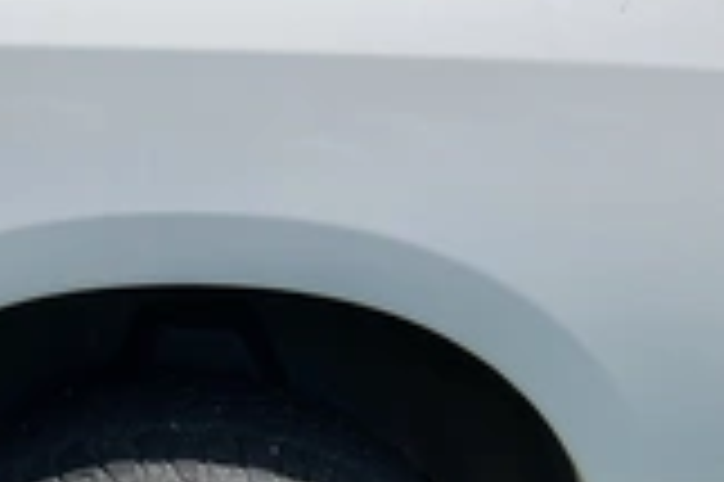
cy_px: 428
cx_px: 175
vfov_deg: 17.9
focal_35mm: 75
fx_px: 1507
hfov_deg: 26.6
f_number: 1.8
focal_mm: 3
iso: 25
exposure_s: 1/2141
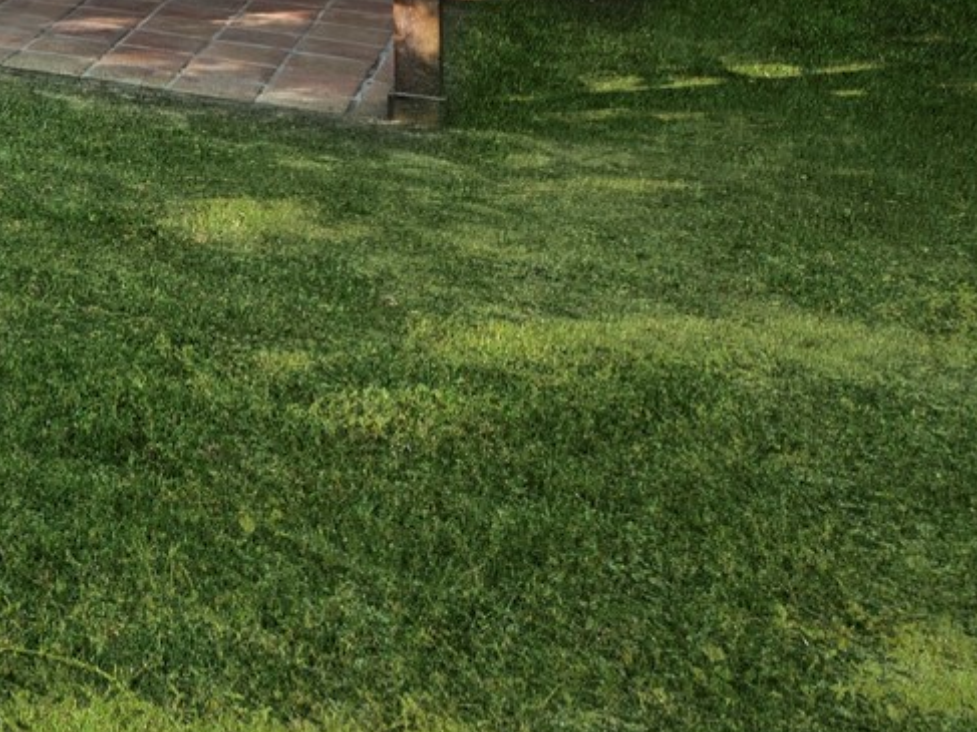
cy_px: -359
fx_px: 1693
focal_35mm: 60
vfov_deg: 20.8
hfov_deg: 22.0
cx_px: -724
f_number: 8
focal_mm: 14
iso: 320
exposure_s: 1/30
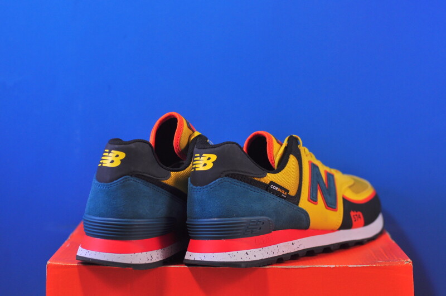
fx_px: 928
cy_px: 148
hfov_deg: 27.0
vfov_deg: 18.1
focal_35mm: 75
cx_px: 223
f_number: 2.8
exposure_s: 1/320
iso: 250
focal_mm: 50
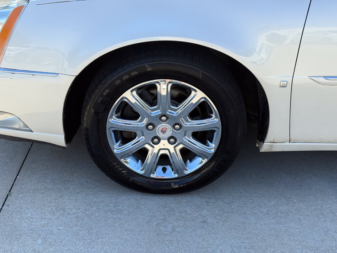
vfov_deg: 30.3
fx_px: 467
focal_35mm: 48
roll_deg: -1.5
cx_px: 168
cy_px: 126
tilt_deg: -29.5
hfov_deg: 39.7
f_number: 1.78
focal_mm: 6.76
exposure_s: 1/1353
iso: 64
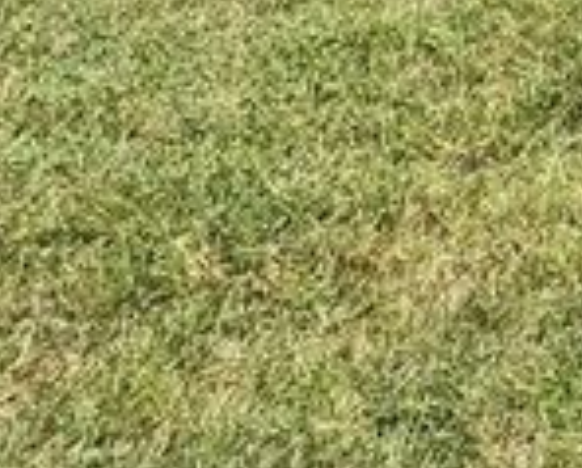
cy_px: -879
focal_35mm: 81
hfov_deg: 13.7
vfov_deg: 11.8
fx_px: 1398
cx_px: 1502
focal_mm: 2.23
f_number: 1.95
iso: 43
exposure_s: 1/2725
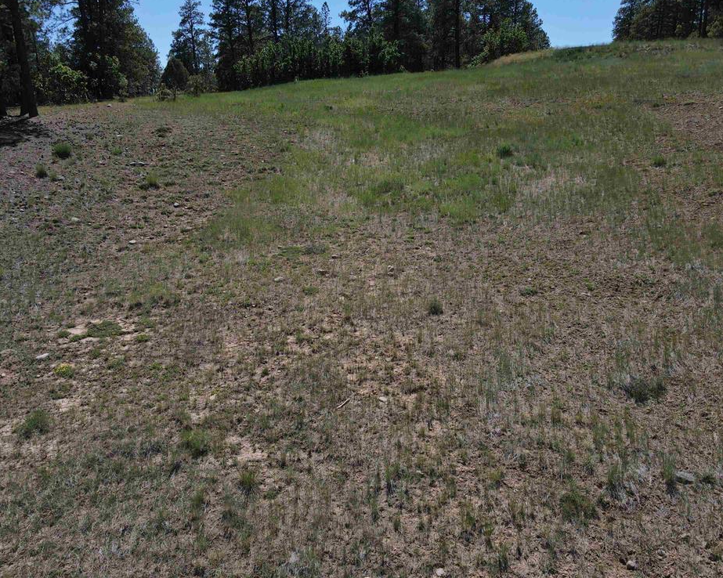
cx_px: 363
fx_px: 556
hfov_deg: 66.0
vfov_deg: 54.9
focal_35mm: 26
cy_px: 278
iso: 110
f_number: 2.8
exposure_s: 1/800
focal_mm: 4.5
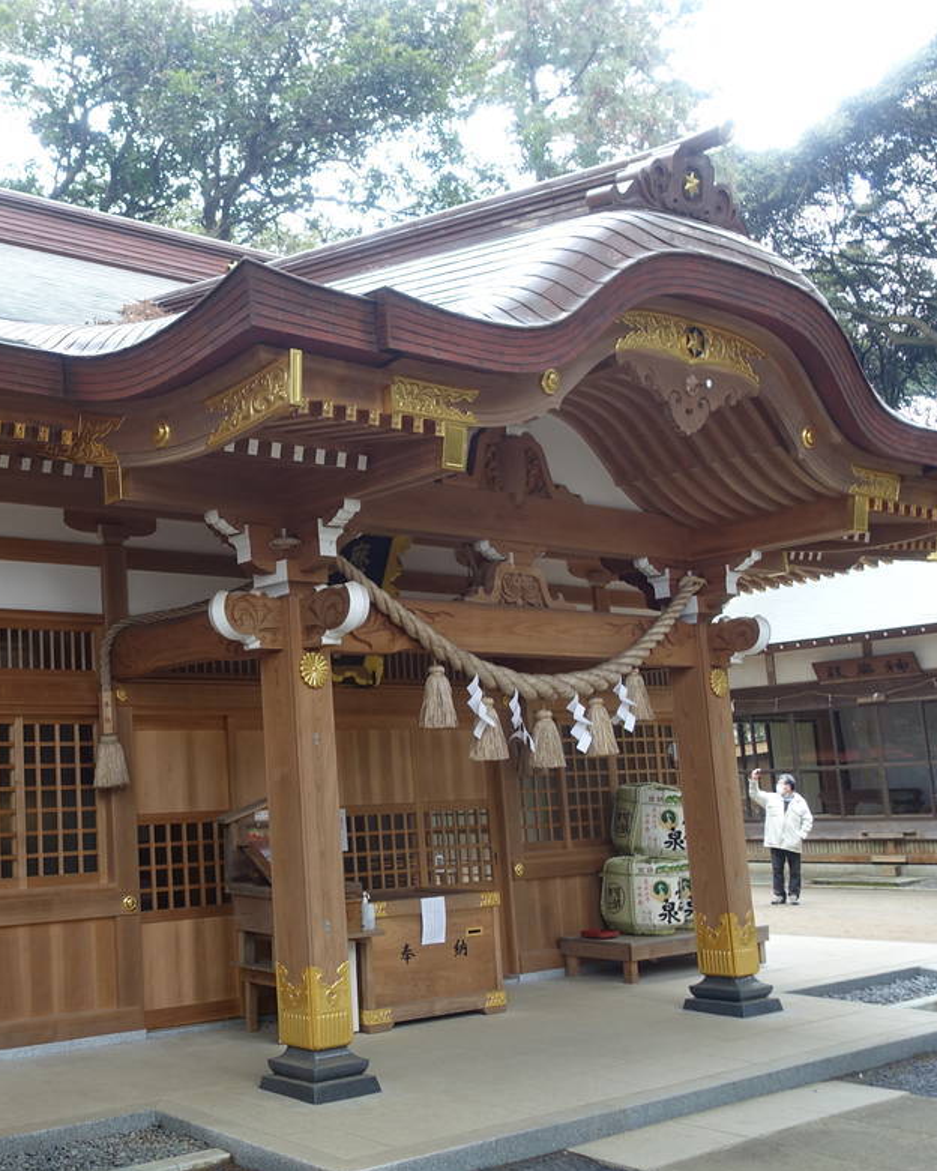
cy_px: 589
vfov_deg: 46.8
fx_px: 1352
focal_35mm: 39
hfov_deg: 36.1
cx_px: 108
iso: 125
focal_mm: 9.99
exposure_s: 1/60
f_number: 2.8
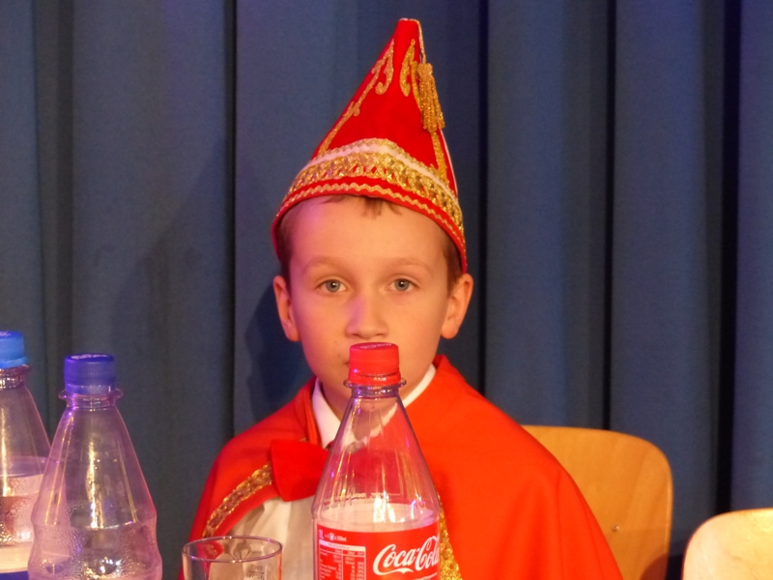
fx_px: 2501
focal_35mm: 112
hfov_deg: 17.6
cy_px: 290
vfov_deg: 13.2
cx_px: 386
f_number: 2.8
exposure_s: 1/40
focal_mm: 20.1
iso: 800
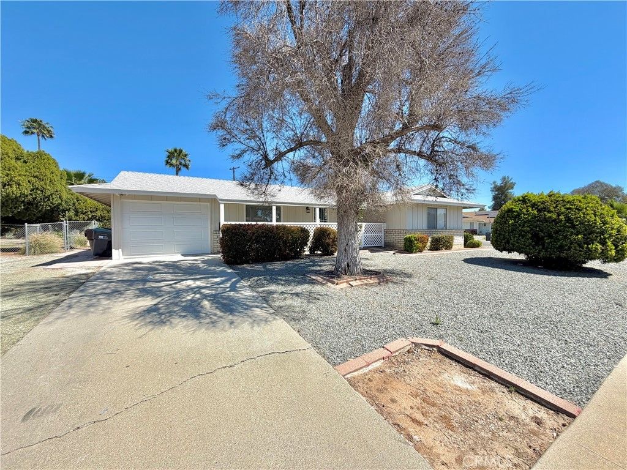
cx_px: 314
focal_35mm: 14
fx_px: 254
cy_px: 235
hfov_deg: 102.1
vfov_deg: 85.7
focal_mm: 2.22
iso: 20
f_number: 2.2
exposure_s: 1/820
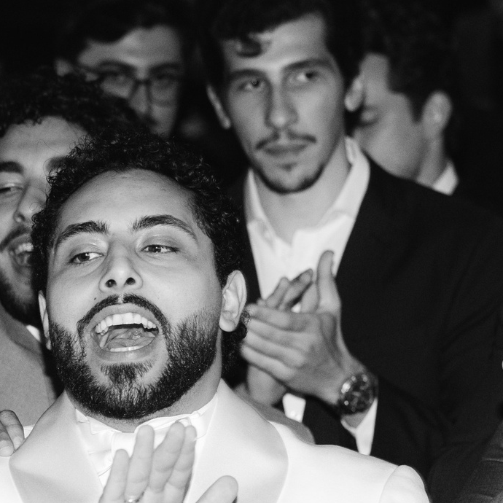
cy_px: 498
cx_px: -15
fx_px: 3600
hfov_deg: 7.9
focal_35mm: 219
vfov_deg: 8.0
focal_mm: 69
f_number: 3.5
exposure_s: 1/100
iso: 1600
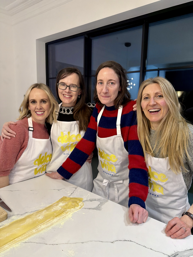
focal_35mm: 24
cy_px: 128
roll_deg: -0.6
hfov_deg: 56.8
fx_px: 178
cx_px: 96
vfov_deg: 71.6
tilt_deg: -9.4
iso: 400
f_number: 1.78
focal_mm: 6.76
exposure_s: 1/100
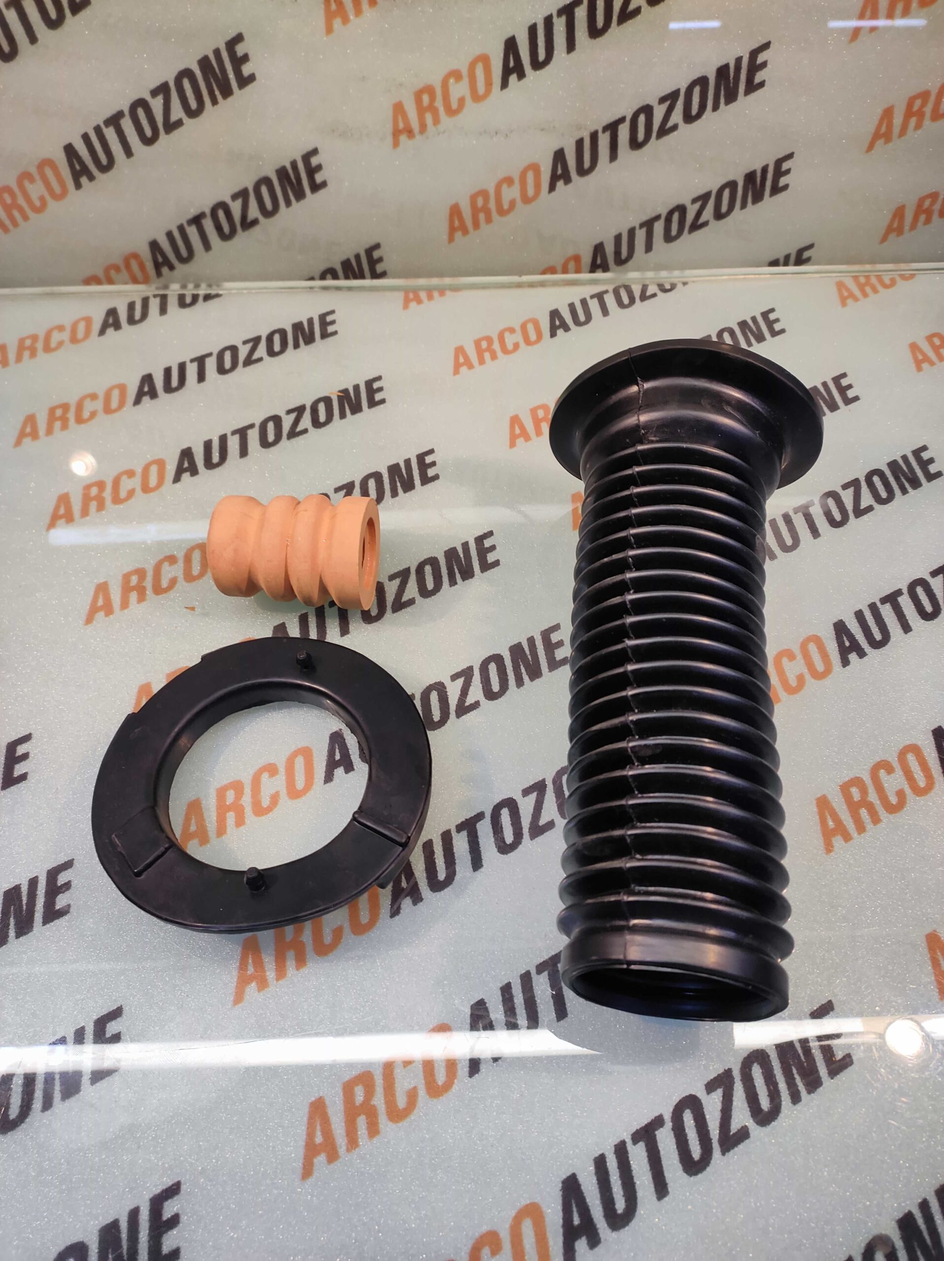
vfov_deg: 91.1
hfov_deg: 74.7
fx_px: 619
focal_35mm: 17
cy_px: 630
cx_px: 472
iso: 124
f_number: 1.79
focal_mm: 4.74
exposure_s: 1/33
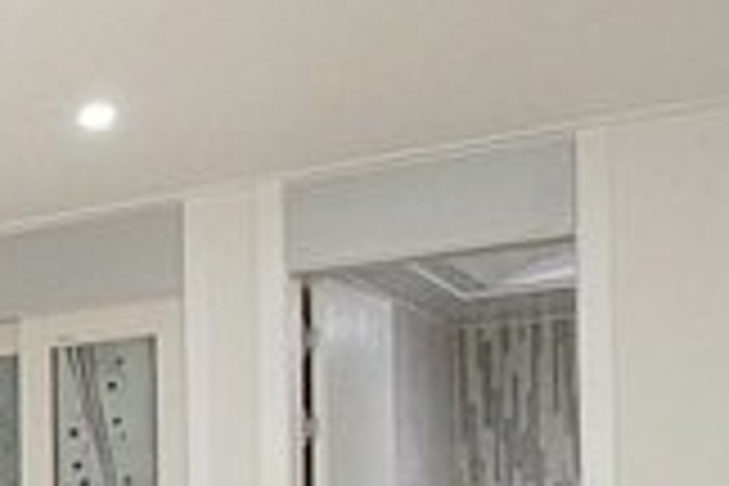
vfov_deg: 17.4
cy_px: 608
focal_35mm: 74
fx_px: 1498
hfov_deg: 17.0
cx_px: -842
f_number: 9
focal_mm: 10
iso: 1600
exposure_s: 1/40
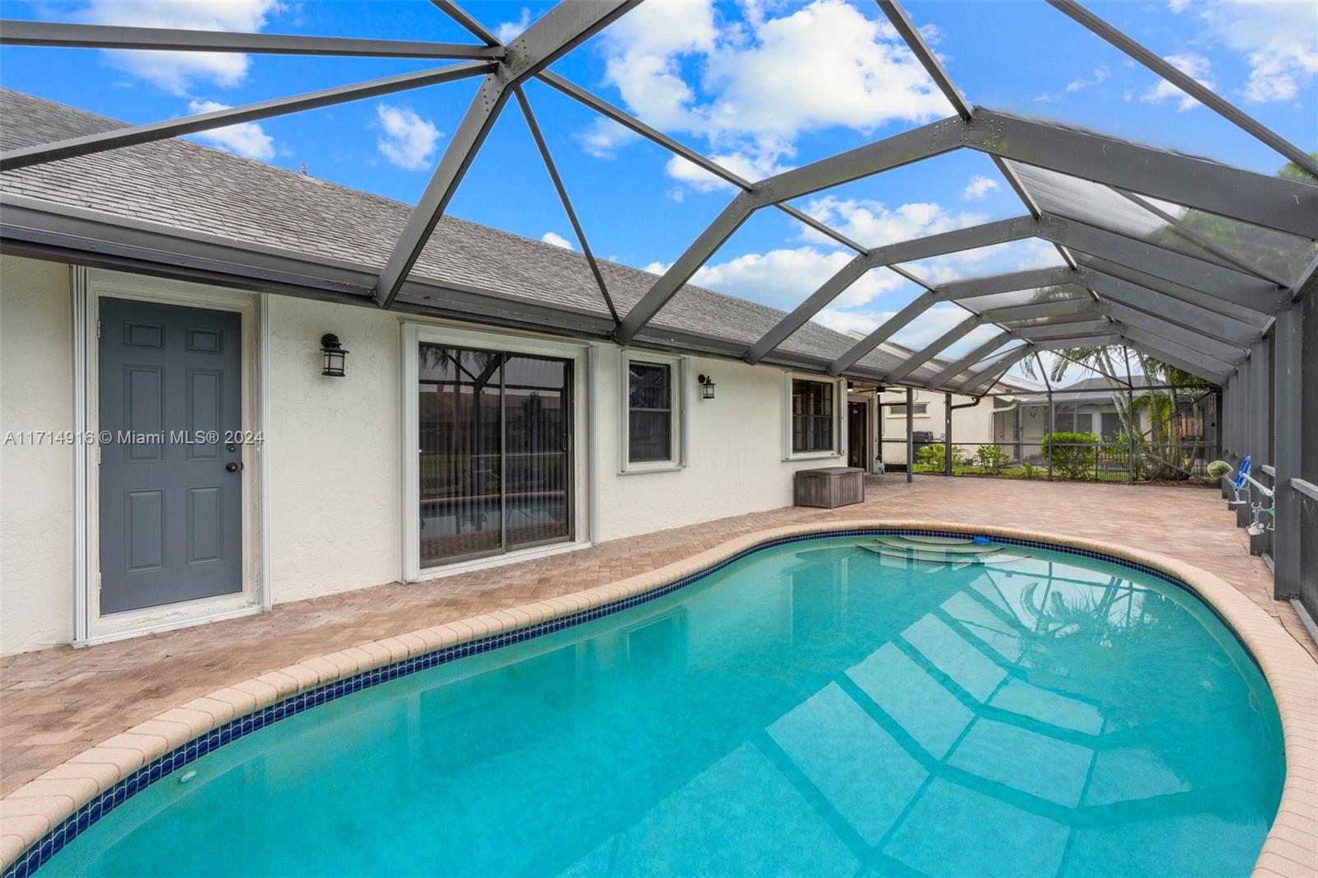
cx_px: 659
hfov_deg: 96.7
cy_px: 439
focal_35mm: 16
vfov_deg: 73.7
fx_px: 586
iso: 200
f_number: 11
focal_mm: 16
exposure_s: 1/60
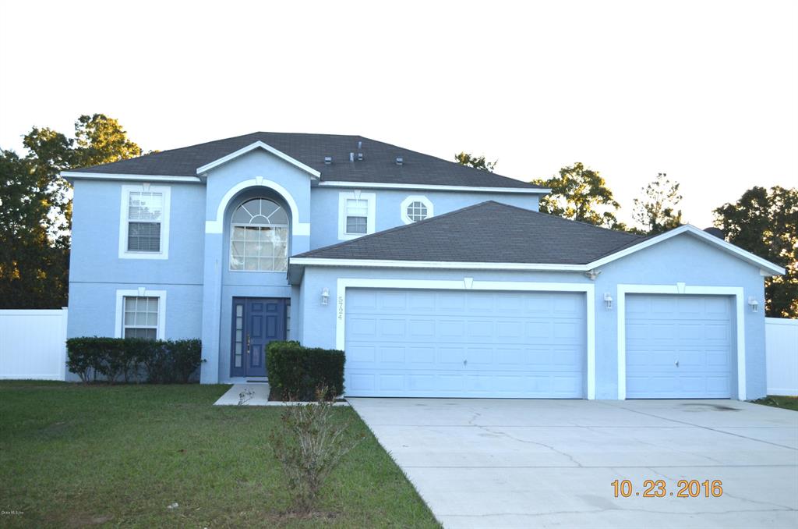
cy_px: 264
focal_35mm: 42
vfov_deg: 31.7
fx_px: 929
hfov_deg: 46.5
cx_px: 399
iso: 100
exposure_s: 1/200
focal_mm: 28
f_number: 5
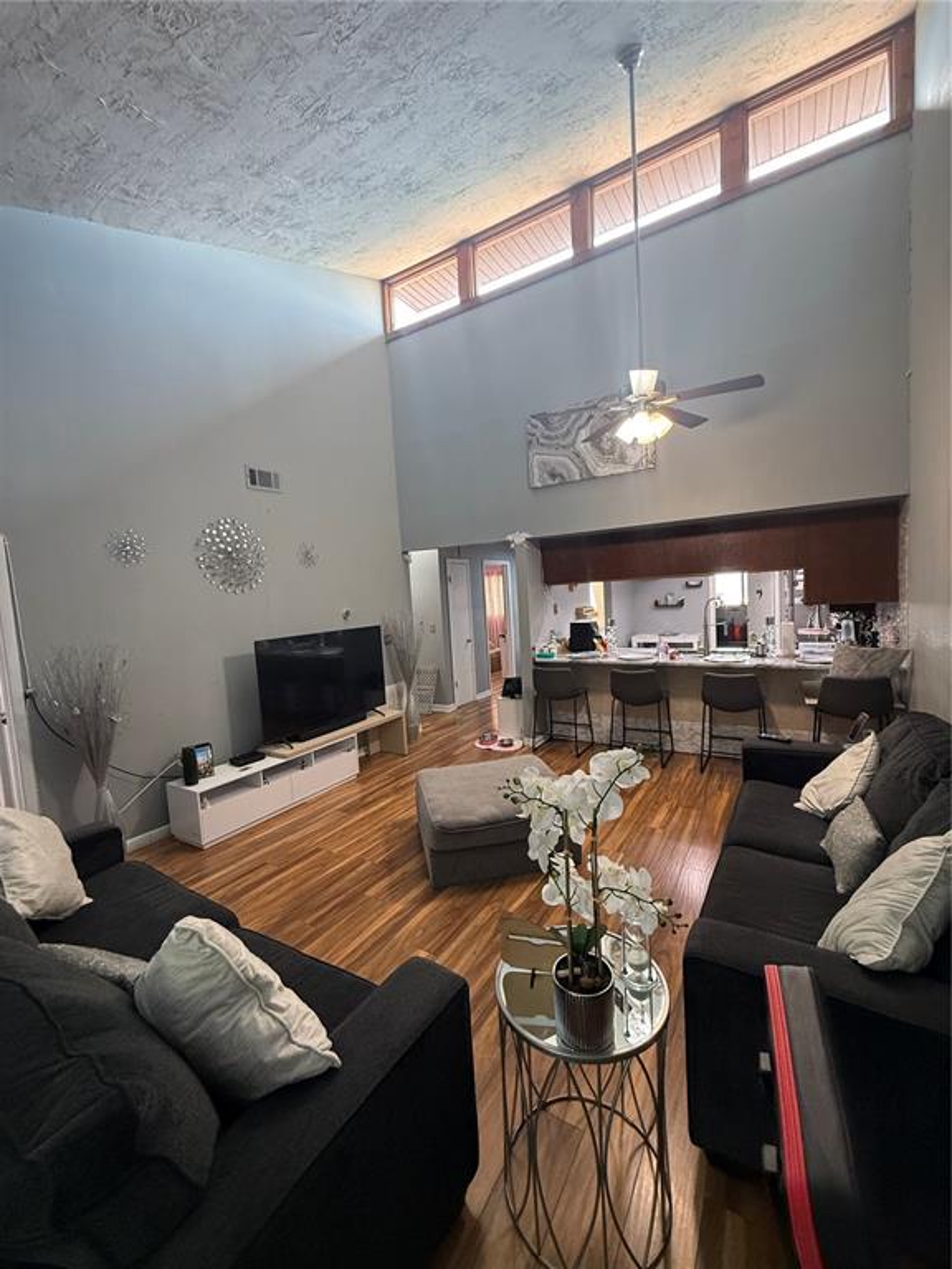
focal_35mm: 14
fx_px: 513
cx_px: 476
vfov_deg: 102.1
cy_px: 634
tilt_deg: -4.7
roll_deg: +3.3
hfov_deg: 85.7
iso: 320
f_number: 2.2
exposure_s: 1/60
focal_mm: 2.22
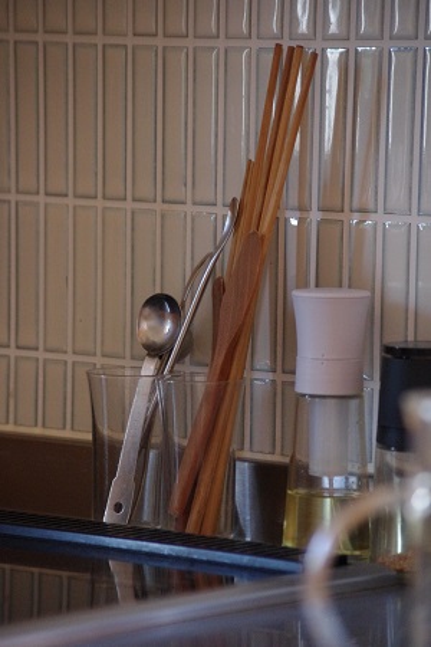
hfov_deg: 7.6
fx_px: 3232
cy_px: 324
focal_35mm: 180
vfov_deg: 11.4
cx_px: 216
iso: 3200
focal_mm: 120
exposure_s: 1/80
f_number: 4.5
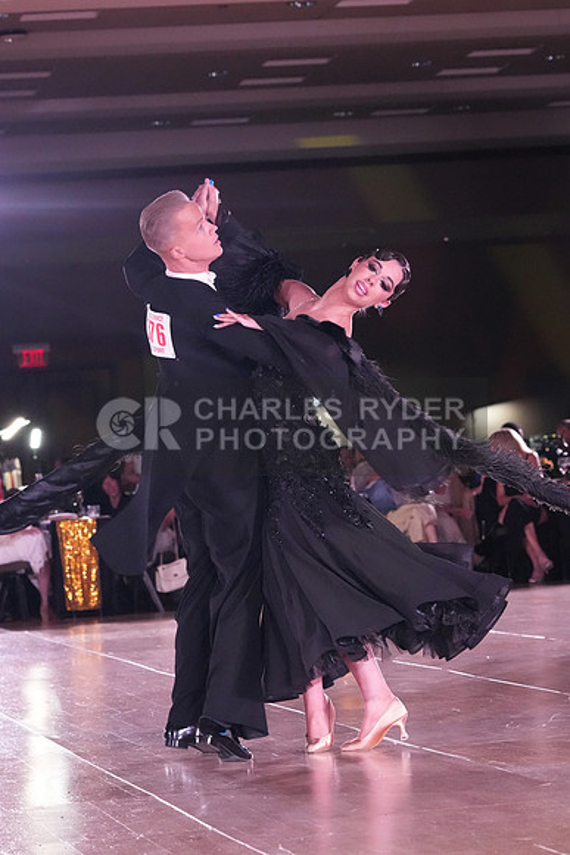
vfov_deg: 15.1
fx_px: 3228
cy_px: 428
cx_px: 285
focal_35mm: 136
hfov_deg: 10.1
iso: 8000
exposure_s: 1/400
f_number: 5
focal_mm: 91
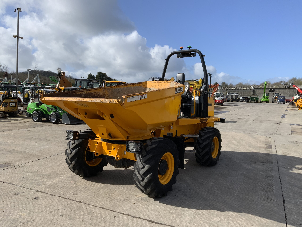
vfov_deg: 48.2
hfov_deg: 61.7
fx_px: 253
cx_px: 151
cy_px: 114
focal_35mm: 29
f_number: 1.8
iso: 20
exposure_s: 1/2227
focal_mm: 3
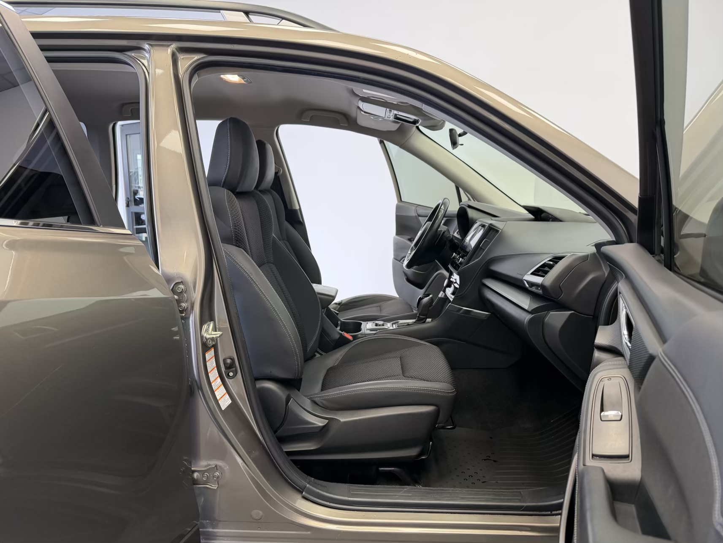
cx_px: 362
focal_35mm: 24
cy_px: 272
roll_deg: -0.7
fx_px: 501
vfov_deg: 56.8
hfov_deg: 71.6
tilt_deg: -10.7
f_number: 1.78
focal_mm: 6.76
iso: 200
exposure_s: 1/121
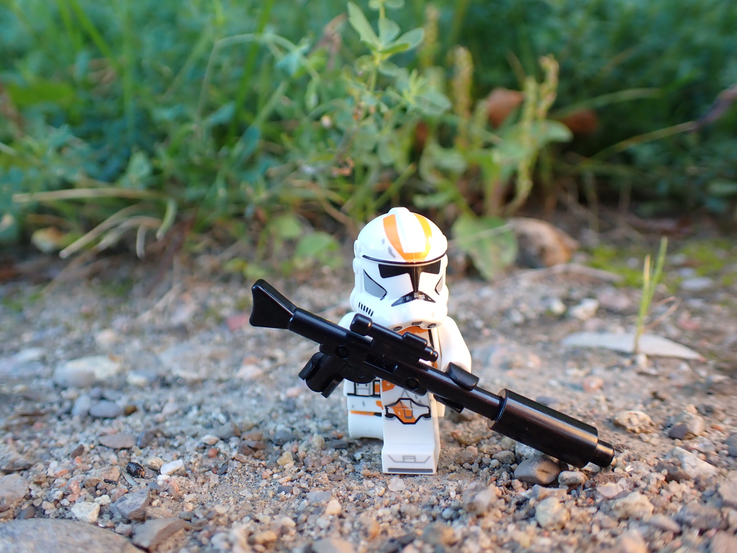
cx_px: 368
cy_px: 276
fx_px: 639
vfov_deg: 46.8
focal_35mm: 30
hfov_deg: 60.0
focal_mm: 5.4
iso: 160
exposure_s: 1/125
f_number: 2.3
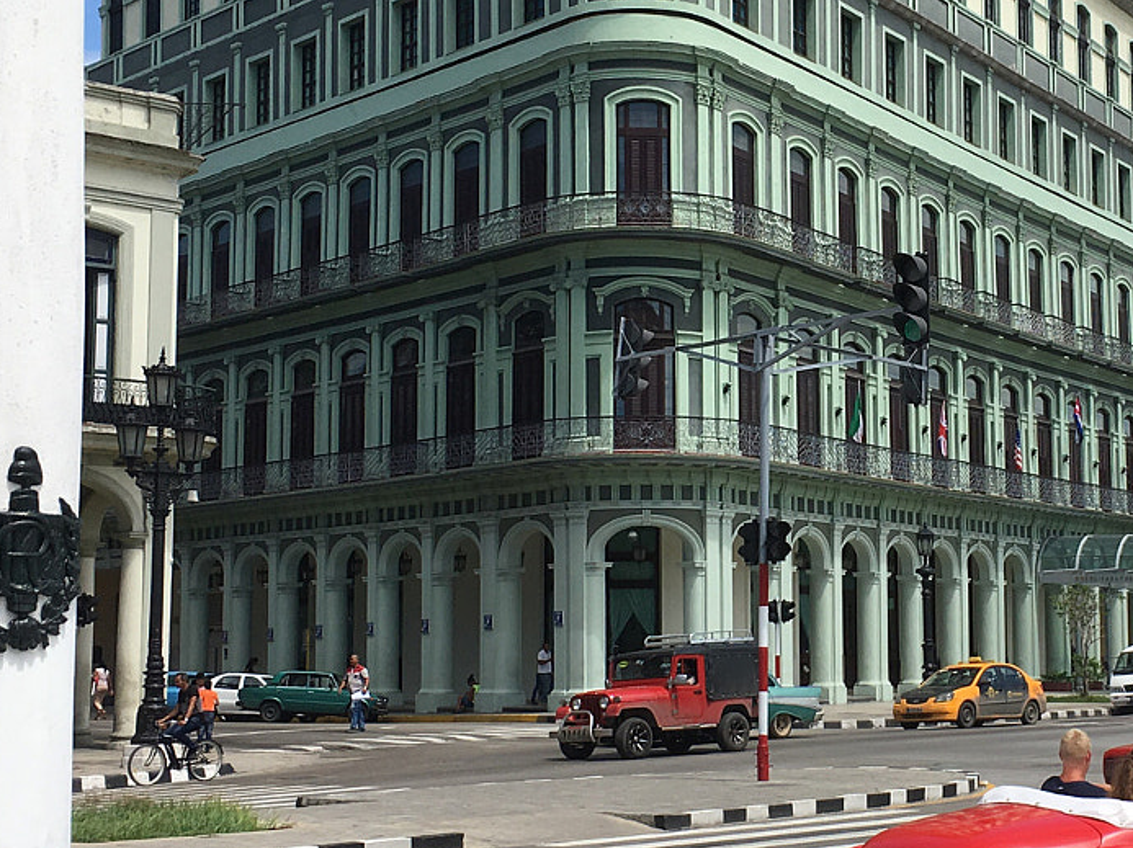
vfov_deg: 21.9
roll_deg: +1.0
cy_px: 415
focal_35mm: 67
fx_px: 2192
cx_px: 826
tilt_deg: +7.6
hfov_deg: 28.6
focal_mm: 4.15
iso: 25
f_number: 2.2
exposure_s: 1/1748
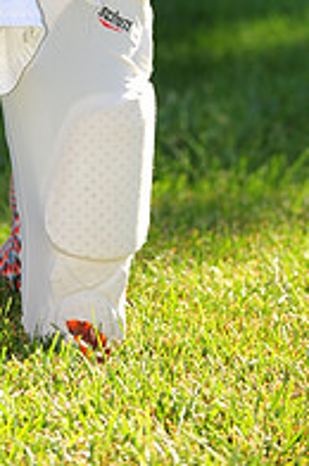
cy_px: -209
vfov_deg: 4.9
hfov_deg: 3.3
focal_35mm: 415
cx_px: -12
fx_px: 5362
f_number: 4.5
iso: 200
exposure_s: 1/400
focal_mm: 140
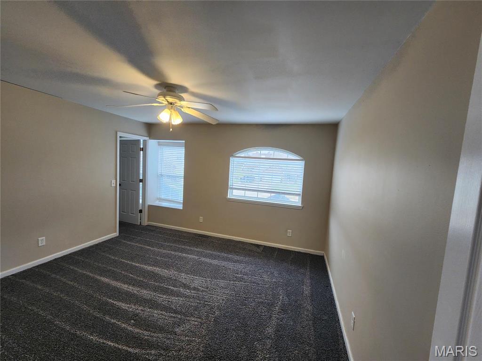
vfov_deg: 89.9
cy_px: 180
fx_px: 181
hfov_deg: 106.2
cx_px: 241
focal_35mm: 13
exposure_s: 1/60
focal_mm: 2.2
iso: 160
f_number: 2.2
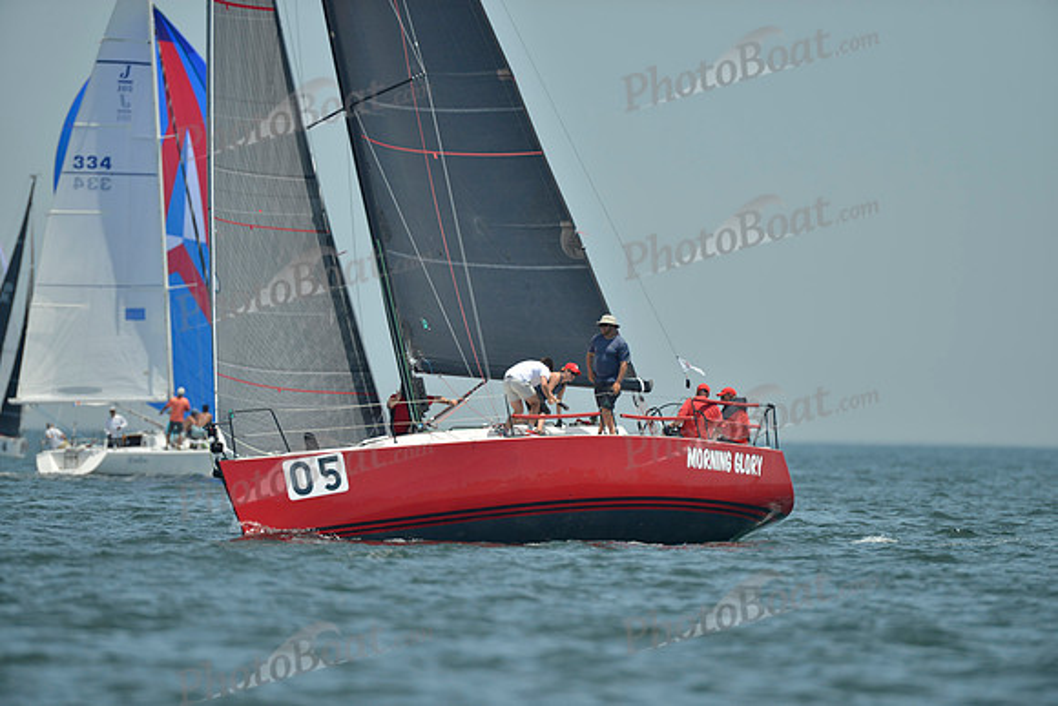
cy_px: 353
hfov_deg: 3.4
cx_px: 529
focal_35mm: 600
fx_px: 17637
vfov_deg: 2.3
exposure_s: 1/3200
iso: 200
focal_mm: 600
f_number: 4
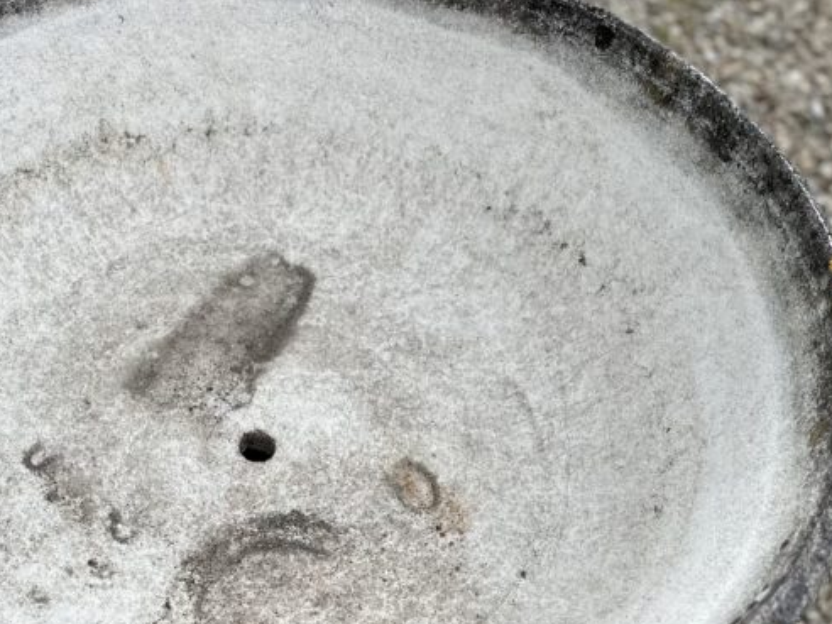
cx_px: 260
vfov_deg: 28.6
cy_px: 485
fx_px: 1202
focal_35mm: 50
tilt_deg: -55.6
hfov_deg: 37.7
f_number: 1.78
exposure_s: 1/1029
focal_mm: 6.86
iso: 80
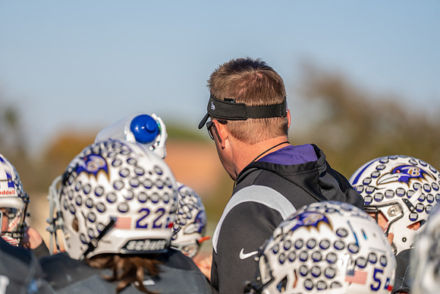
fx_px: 2445
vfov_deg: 6.9
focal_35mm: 200
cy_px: 147
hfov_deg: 10.3
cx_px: 220
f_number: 2.8
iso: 80
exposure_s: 1/1250
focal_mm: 200
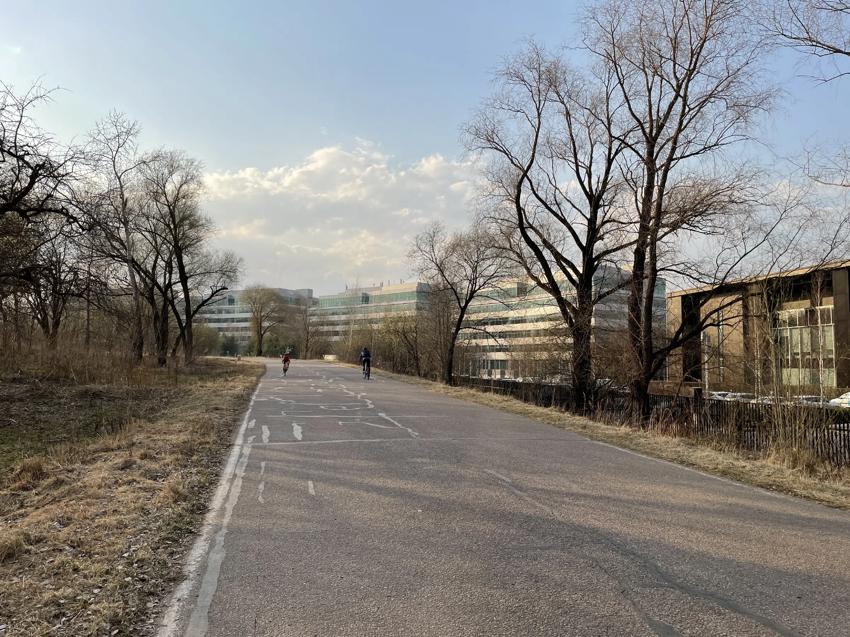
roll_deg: -1.0
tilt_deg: +5.4
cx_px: 425
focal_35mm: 26
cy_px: 318
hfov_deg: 67.3
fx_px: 638
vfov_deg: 53.1
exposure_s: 1/2882
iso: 32
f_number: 1.6
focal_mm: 4.2
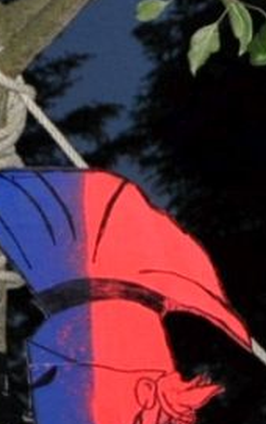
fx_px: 3771
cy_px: 623
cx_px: -141
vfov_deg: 6.4
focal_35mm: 326
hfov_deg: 4.0
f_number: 4.2
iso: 800
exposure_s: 1/60
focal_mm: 30
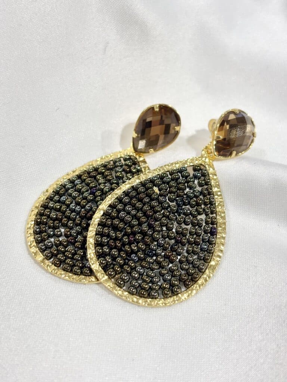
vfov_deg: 36.8
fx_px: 575
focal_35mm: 52
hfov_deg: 28.0
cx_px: 144
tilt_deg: -39.3
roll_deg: +10.4
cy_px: 191
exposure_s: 1/220
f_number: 1.6
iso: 32
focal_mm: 5.96
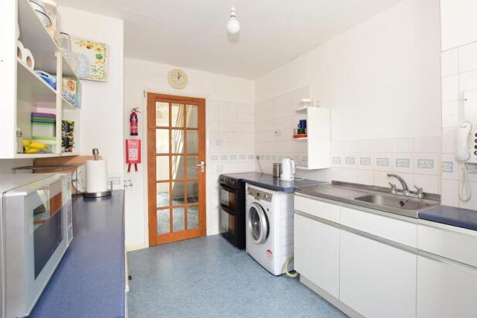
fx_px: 212
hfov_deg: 96.6
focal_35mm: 16
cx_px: 254
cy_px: 151
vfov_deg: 73.7
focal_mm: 10
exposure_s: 1/13
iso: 400
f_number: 5.6
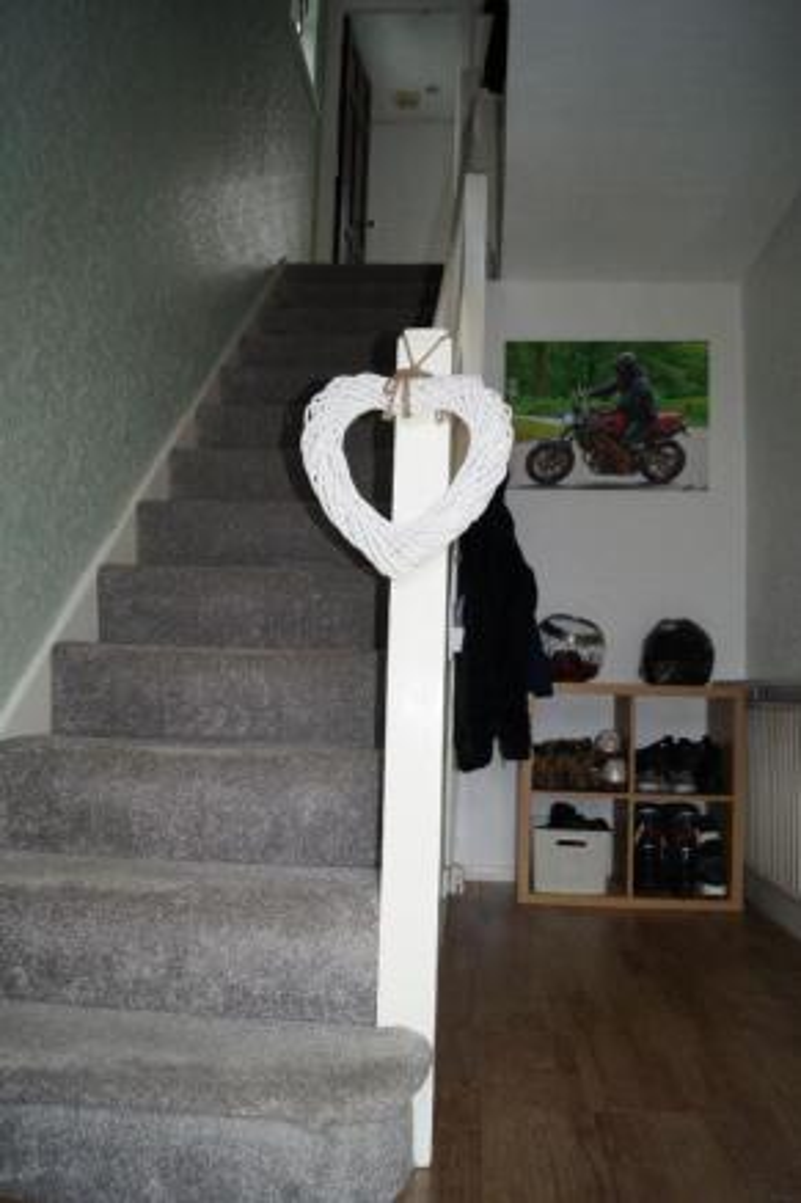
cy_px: 602
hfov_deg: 34.2
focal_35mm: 39
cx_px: 400
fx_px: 1303
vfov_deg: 49.6
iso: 320
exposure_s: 1/160
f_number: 4.5
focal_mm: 26
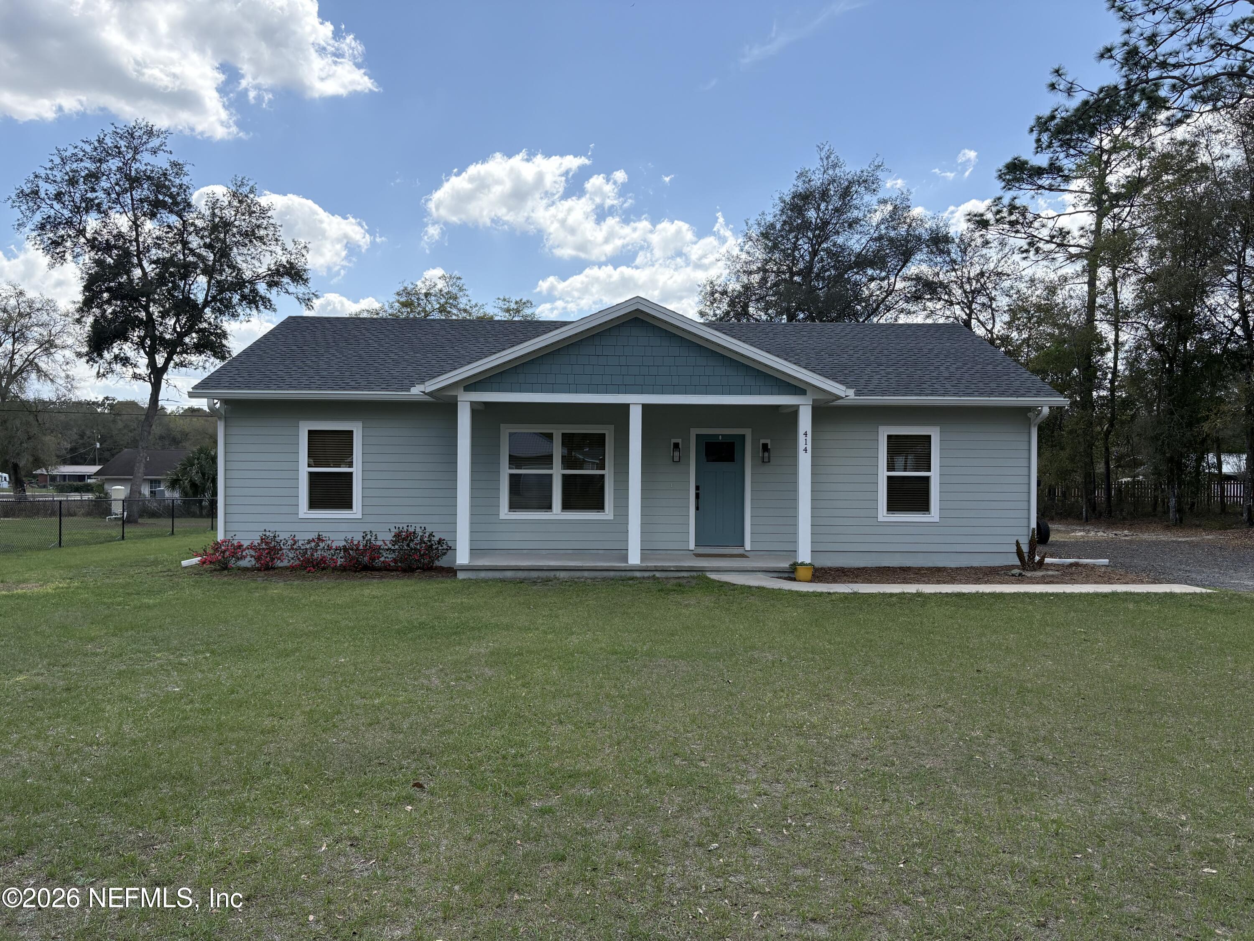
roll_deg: +0.1
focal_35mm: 26
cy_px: 470
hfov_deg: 67.3
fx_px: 942
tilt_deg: +0.0
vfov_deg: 53.1
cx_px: 627
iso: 64
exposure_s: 1/3623
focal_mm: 5.96
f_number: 1.6
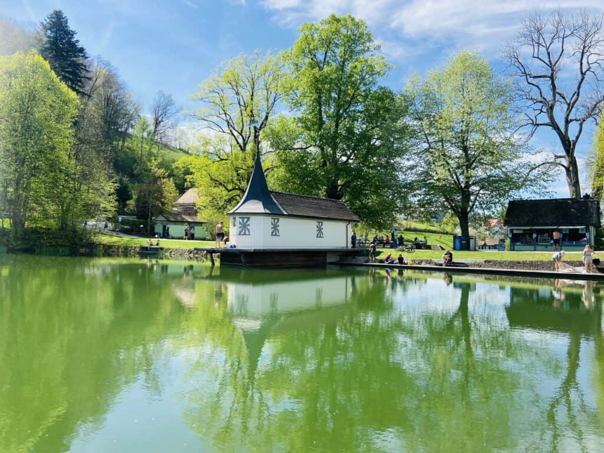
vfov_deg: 53.1
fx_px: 454
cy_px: 226
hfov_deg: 67.3
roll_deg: -0.7
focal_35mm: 26
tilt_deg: +1.3
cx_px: 302
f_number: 1.8
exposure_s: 1/1522
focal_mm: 4.25
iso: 32
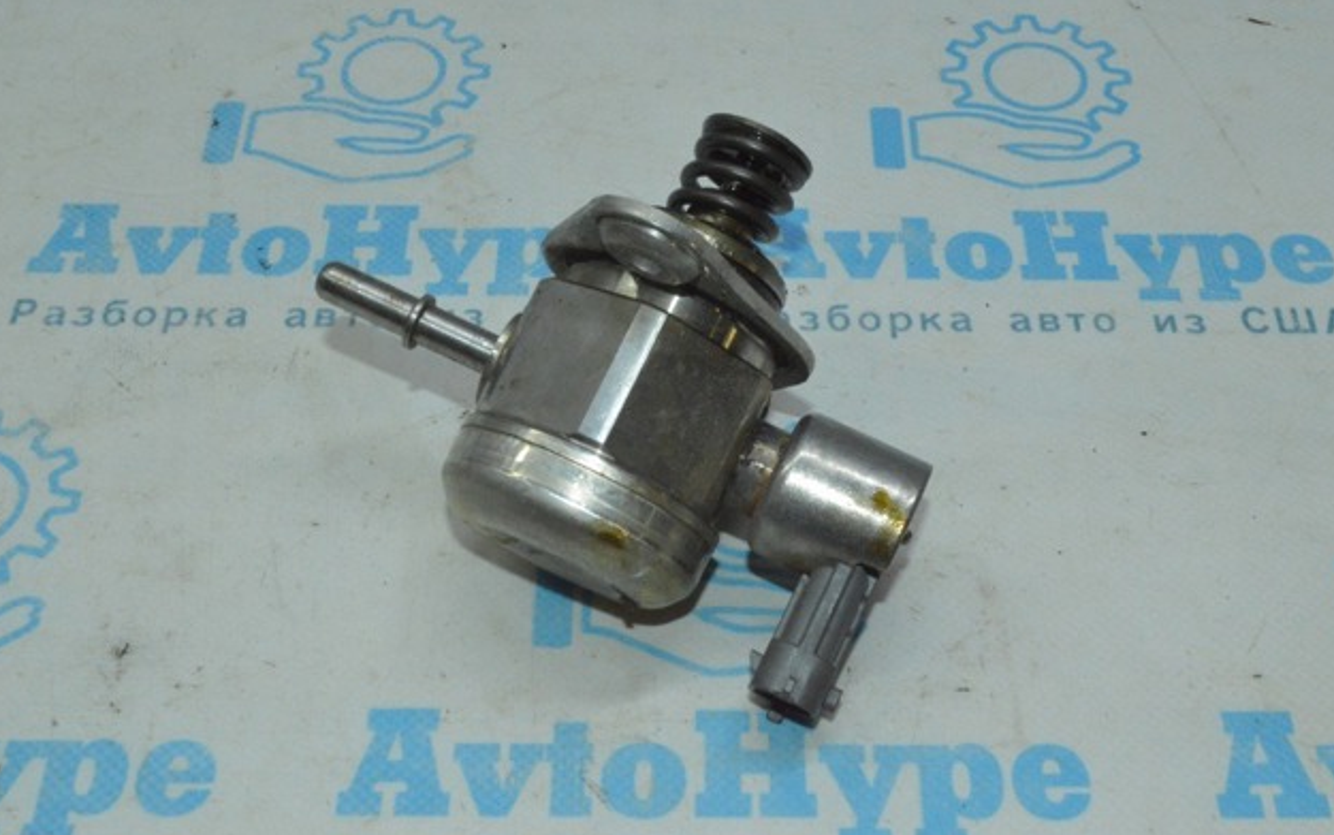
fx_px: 1818
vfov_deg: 25.8
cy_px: 445
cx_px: 668
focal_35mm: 50
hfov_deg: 40.3
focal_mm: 32
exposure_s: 1/40
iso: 3600
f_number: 29
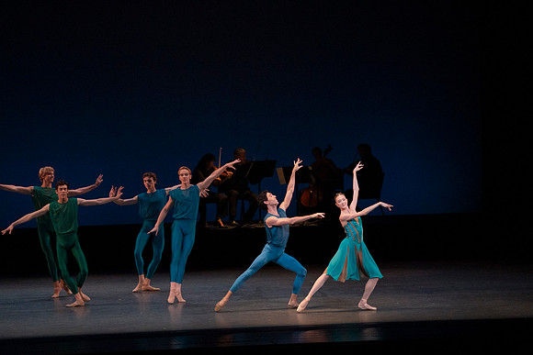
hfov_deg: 11.1
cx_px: 266
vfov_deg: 7.4
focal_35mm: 185
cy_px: 178
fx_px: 2740
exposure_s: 1/400
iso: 8000
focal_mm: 185
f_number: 7.1
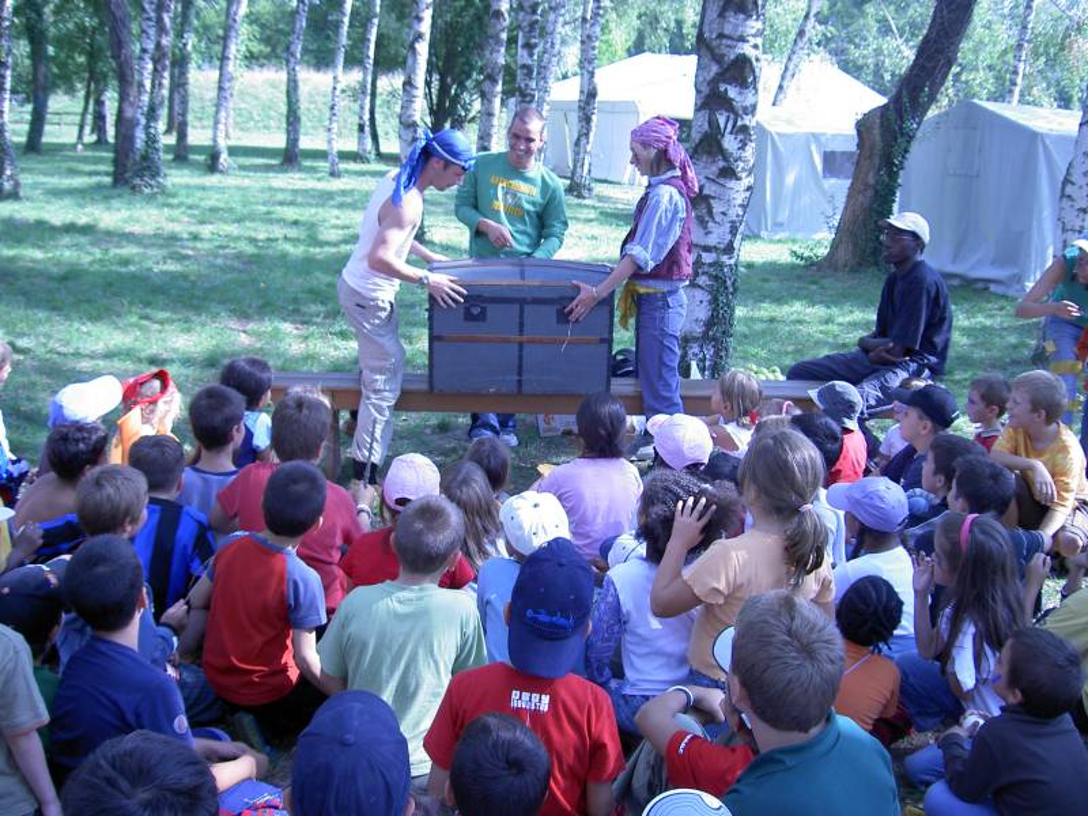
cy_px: 408
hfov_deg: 47.9
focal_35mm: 39
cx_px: 544
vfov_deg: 36.8
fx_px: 1226
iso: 100
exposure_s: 1/125
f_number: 2.8
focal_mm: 8
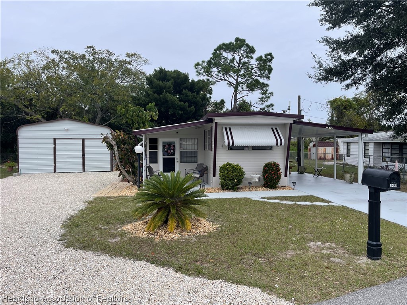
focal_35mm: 25
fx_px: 294
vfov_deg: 54.9
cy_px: 152
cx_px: 204
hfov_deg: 69.4
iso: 32
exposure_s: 1/1130
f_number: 1.6
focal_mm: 5.1
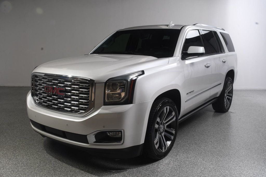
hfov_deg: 55.8
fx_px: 251
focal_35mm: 34
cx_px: 133
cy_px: 88
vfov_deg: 38.9
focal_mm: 23
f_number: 13
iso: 100
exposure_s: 1/160
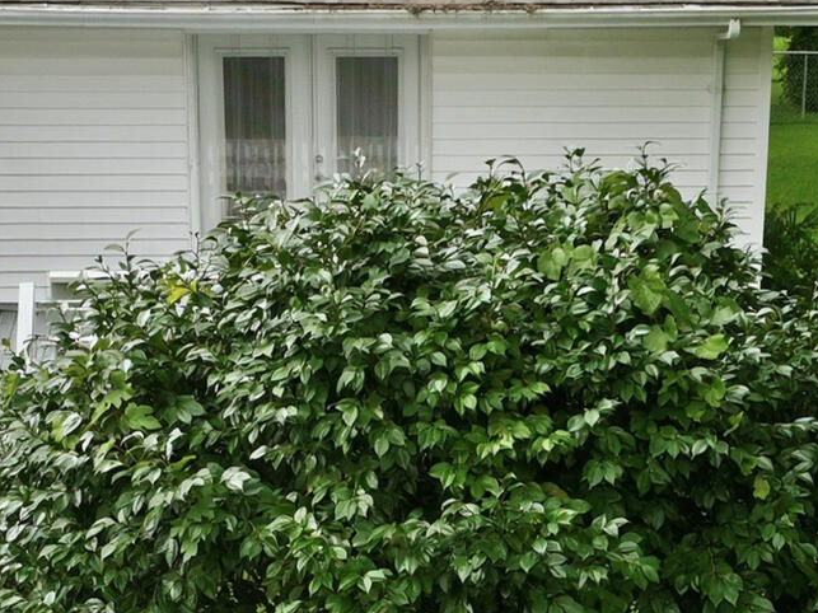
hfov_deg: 17.6
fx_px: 2646
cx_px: 440
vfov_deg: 12.7
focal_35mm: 112
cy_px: 843
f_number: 5
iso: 100
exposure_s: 1/120
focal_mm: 12.3
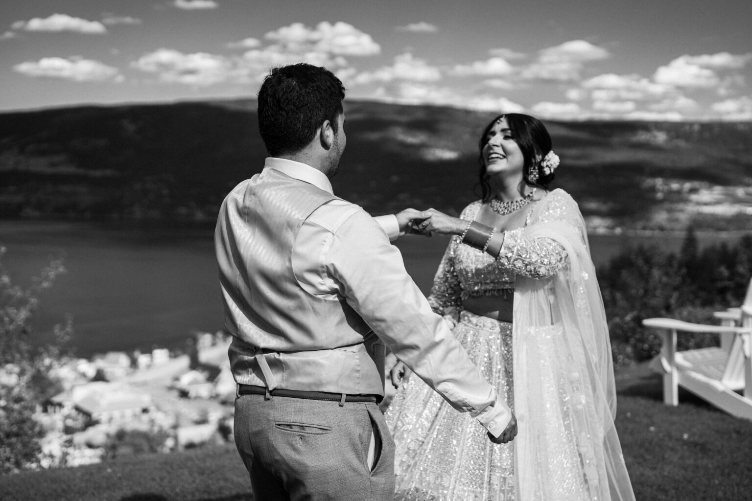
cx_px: 376
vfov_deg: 27.0
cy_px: 250
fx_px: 1044
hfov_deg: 39.6
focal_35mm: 50
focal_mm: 50
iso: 100
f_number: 2.8
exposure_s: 1/3200
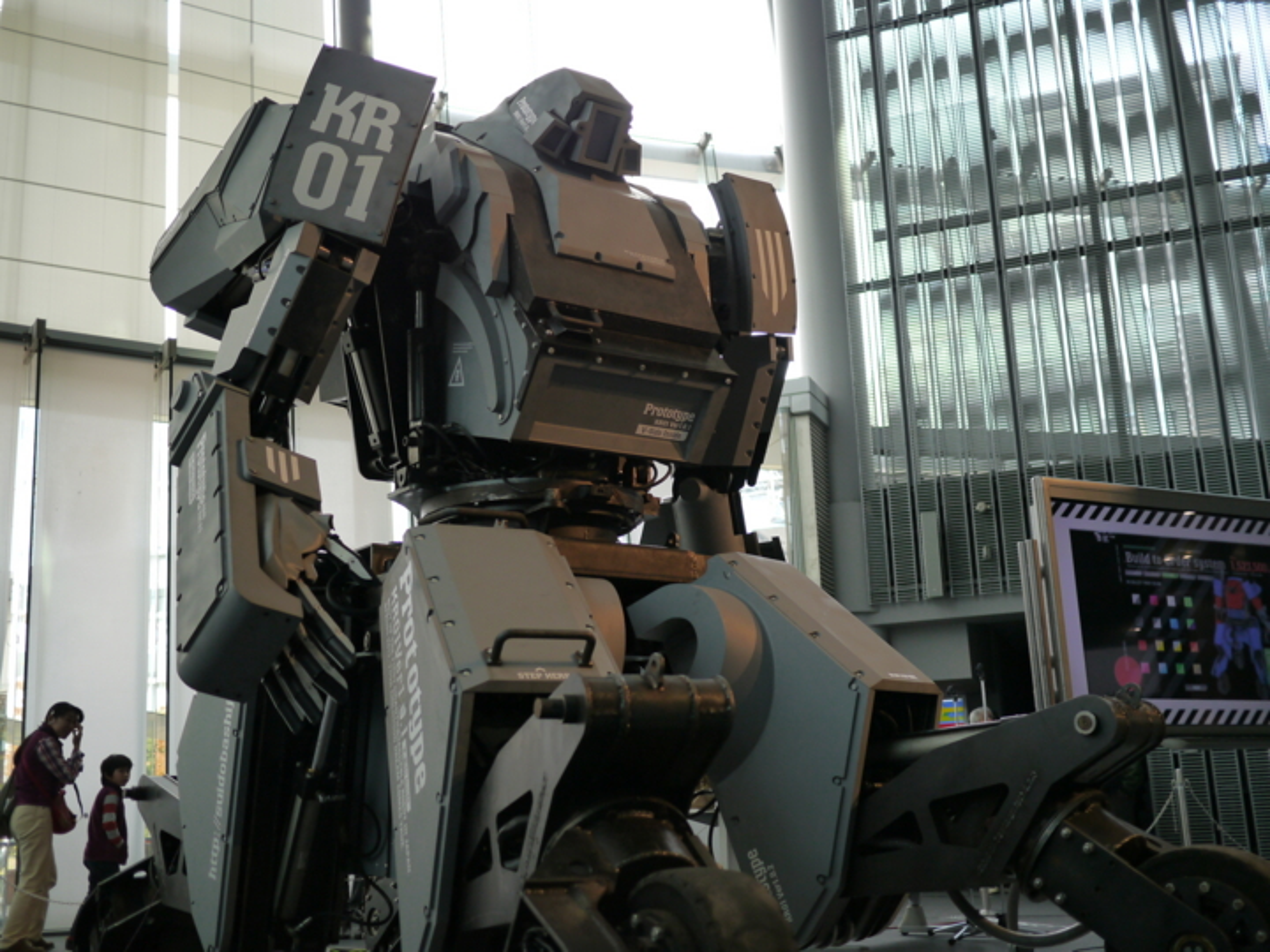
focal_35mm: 40
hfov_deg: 46.8
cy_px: 476
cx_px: 635
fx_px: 1468
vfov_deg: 36.0
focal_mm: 20
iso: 160
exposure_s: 1/320
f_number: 1.7
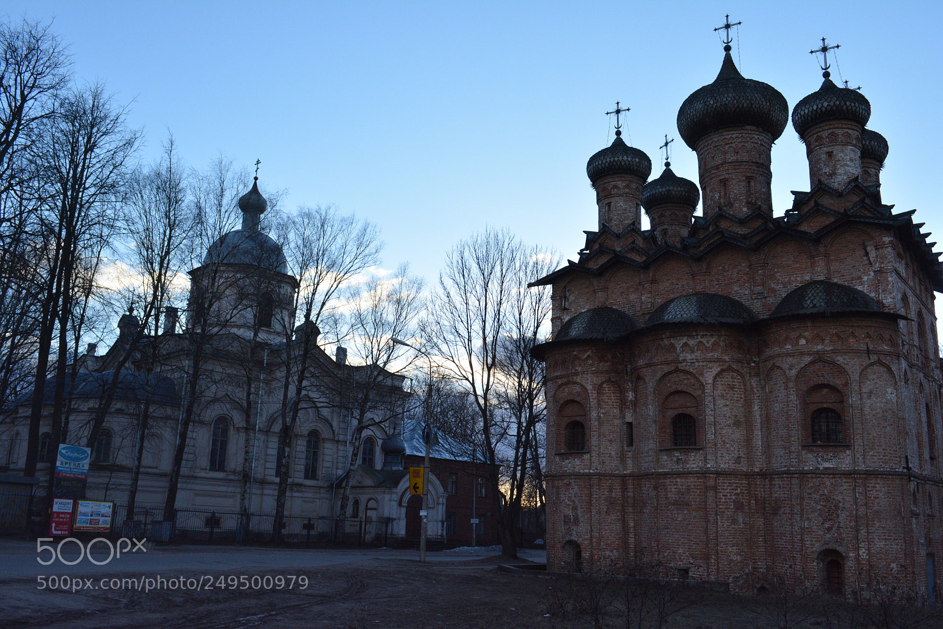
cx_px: 472
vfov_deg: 43.6
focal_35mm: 30
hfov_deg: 61.9
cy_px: 314
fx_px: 786
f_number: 8
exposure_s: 1/800
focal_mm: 20
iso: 1000
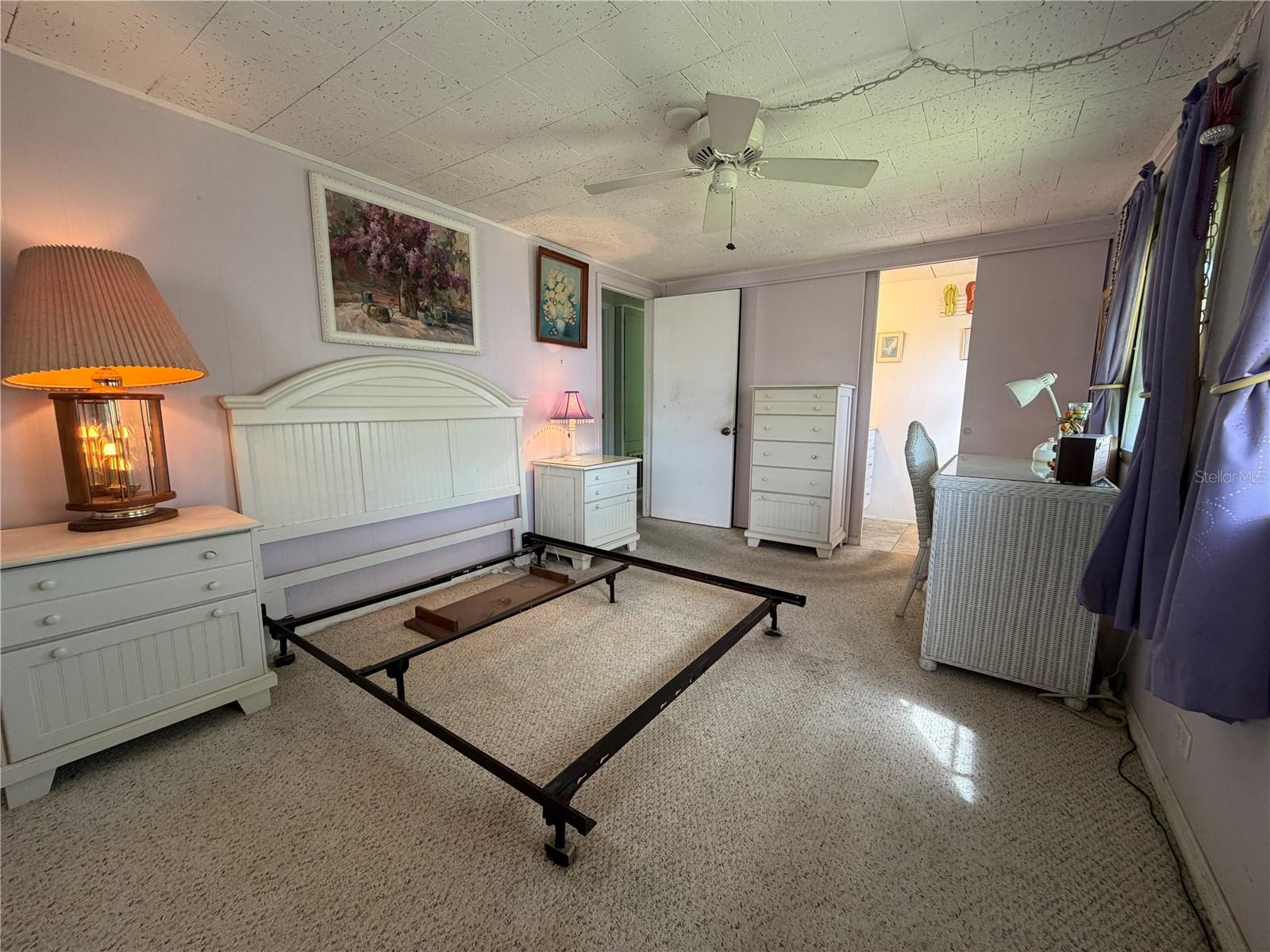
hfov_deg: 102.1
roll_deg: +0.3
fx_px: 514
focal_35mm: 14
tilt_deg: -8.0
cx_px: 635
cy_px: 476
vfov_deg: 85.7
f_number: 2.2
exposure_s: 1/60
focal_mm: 2.22
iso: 200
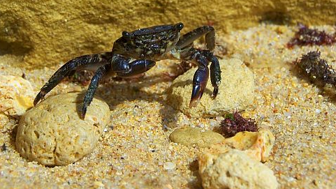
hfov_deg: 18.0
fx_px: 1061
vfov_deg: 10.2
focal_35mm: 119
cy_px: 62
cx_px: 165
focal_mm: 17.5
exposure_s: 1/800
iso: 80
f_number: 4.5
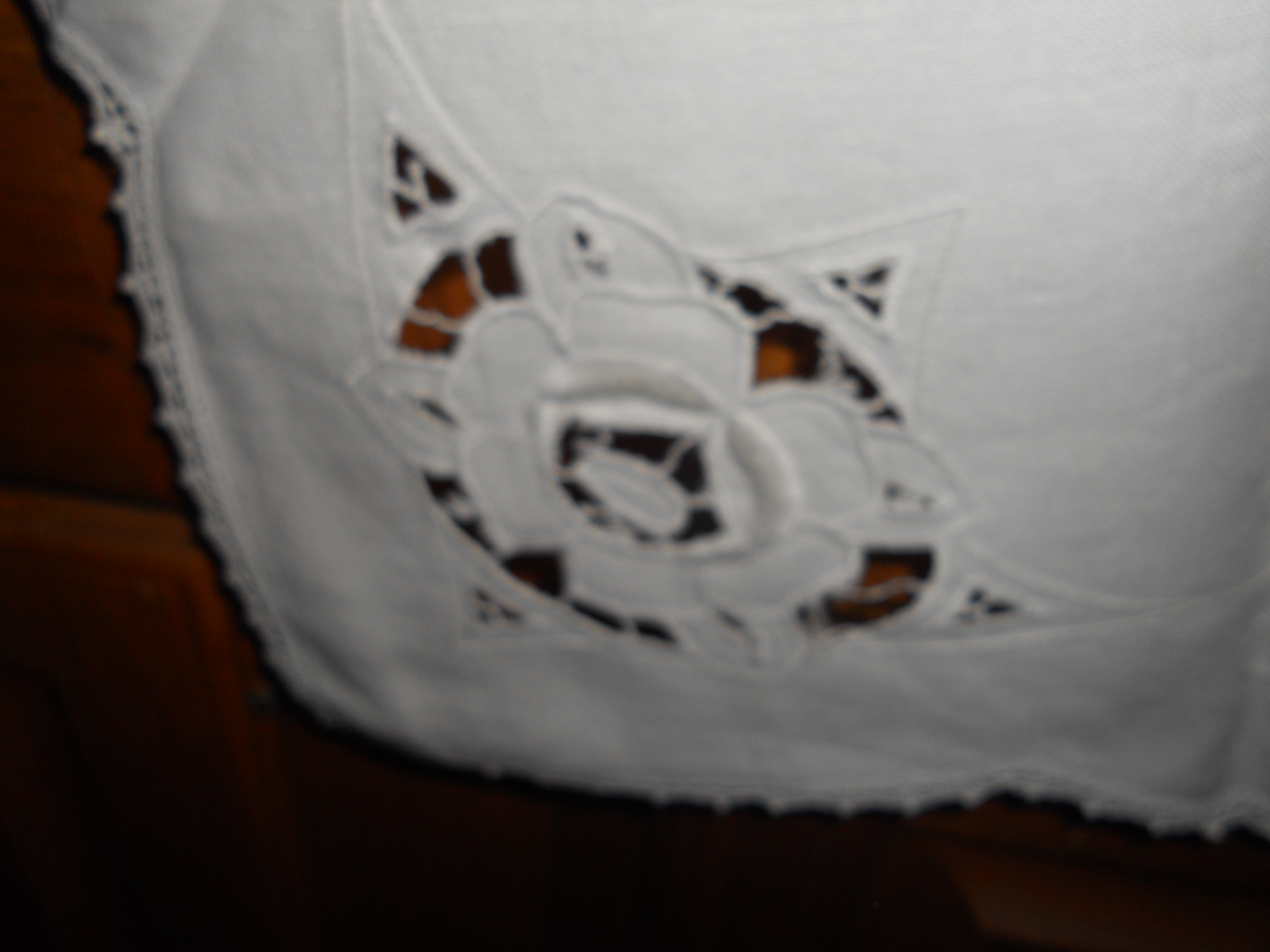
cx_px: 635
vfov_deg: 44.2
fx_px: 1174
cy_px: 476
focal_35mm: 32
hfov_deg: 56.8
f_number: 8.8
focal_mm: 5.8
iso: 80
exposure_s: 1/25
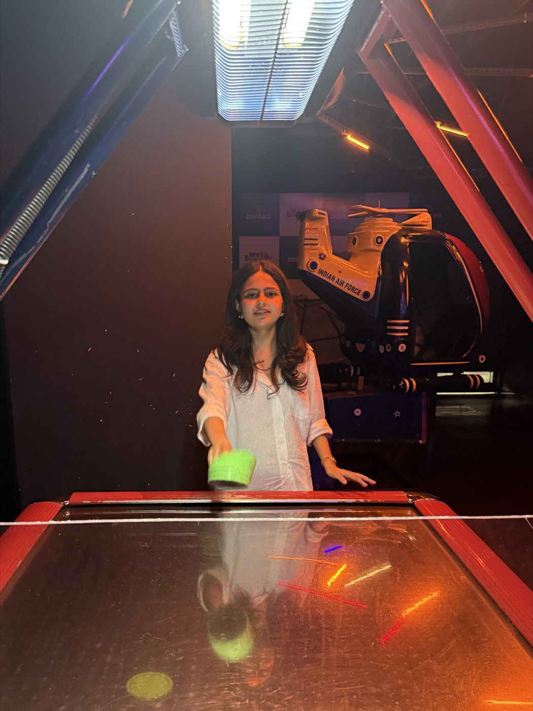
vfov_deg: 71.6
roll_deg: -0.3
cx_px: 266
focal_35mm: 24
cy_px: 356
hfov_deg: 56.8
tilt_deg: -10.9
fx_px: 493
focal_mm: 6.76
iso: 800
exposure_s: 1/33
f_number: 1.78
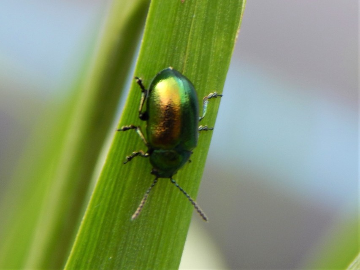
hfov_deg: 10.9
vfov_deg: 8.2
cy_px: 135
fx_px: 1893
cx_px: 180
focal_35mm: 182
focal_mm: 32.8
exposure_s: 1/60
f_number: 5.3
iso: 125
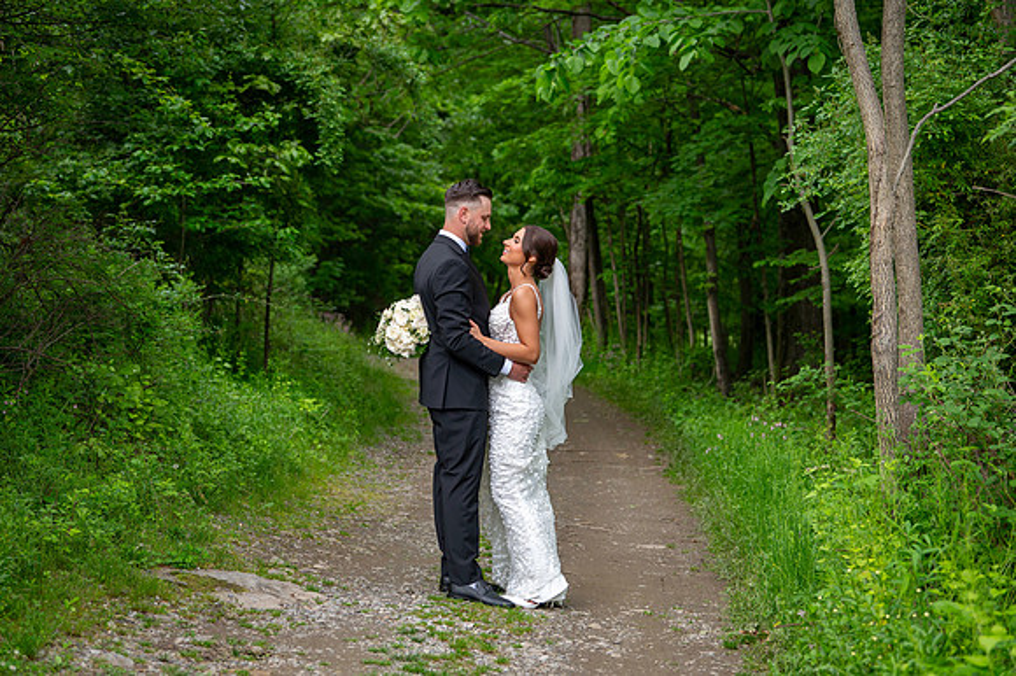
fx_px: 1974
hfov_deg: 28.9
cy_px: 338
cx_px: 508
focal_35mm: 70
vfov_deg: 19.4
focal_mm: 70
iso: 400
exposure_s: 1/320
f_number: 4
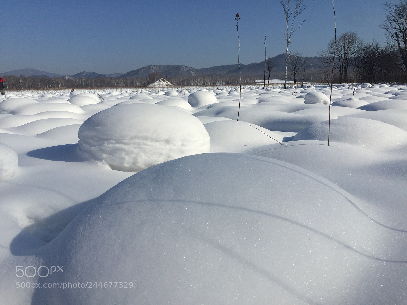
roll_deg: +0.5
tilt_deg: -9.5
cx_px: 204
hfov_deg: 61.7
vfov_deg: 48.2
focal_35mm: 29
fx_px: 341
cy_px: 152
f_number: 2.2
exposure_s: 1/6623
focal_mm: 4.15
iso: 32
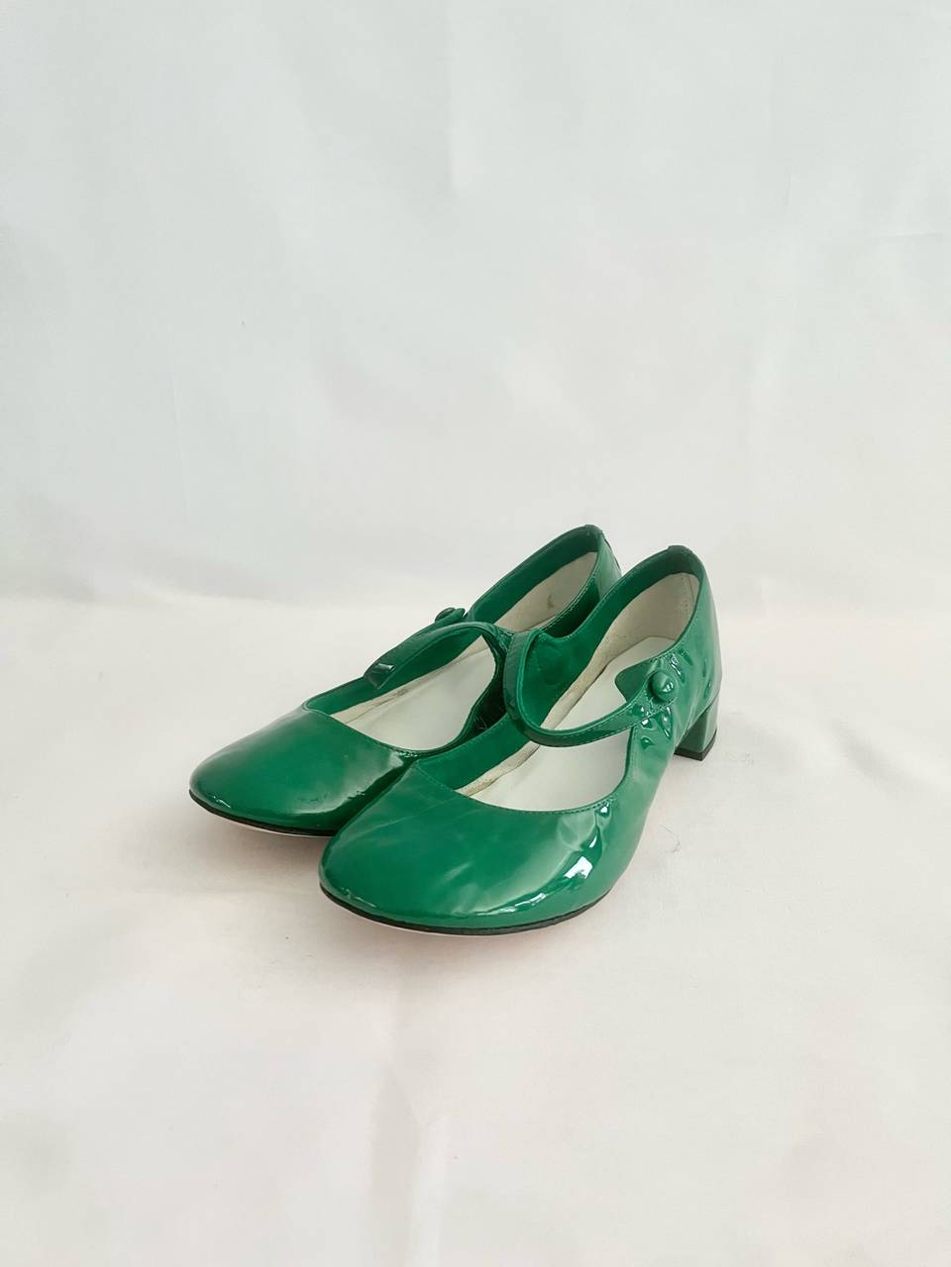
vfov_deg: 67.3
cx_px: 476
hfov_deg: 53.1
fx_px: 952
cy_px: 634
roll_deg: +1.9
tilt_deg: -23.7
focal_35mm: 26
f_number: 1.6
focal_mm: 5.1
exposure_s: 1/60
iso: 160
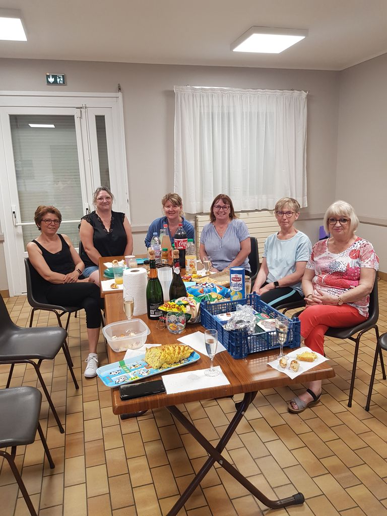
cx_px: 194
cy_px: 258
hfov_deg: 53.1
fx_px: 388
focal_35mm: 26
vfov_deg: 67.3
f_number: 1.7
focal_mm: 4.3
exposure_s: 1/50
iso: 100
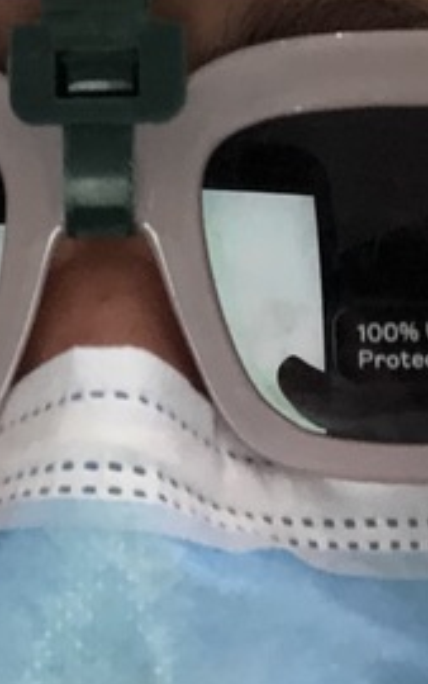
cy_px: -182
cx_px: 157
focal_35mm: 117
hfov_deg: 11.2
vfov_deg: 16.9
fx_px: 2181
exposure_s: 1/60
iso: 64
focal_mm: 2.87
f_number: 2.2
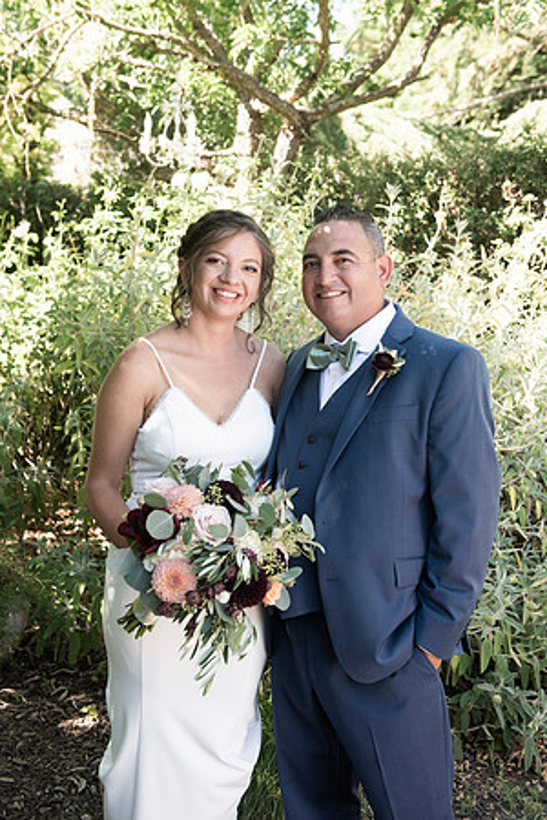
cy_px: 410
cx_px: 274
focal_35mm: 48
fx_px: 1094
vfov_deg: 41.1
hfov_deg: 28.1
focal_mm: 48
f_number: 4.5
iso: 640
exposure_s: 1/320
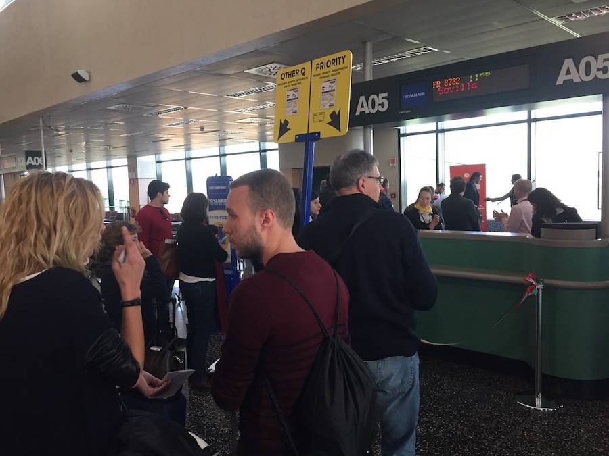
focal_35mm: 29
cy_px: 228
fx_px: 510
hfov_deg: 61.7
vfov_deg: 48.2
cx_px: 304
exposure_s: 1/30
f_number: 2.2
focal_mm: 4.15
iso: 50
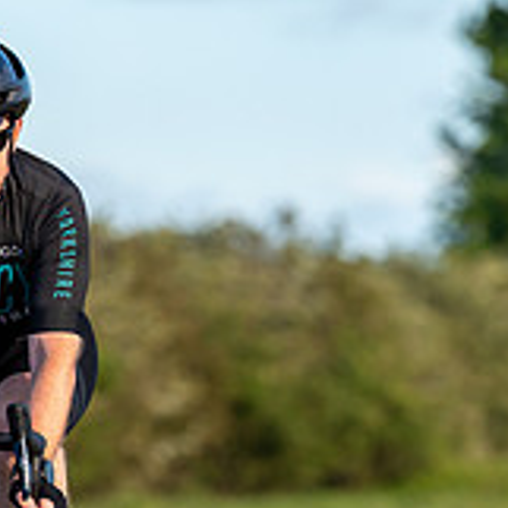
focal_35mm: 497
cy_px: 204
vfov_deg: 3.5
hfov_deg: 3.5
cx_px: -9
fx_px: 8252
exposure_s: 1/1000
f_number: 3.5
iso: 200
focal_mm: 162
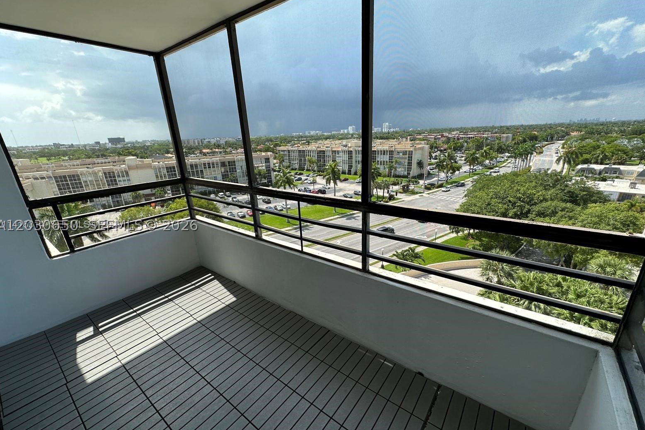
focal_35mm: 15
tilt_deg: -18.4
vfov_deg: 77.3
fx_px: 269
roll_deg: +2.5
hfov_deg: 100.4
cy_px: 225
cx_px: 325
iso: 40
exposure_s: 1/807
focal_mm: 2.22
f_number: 2.2
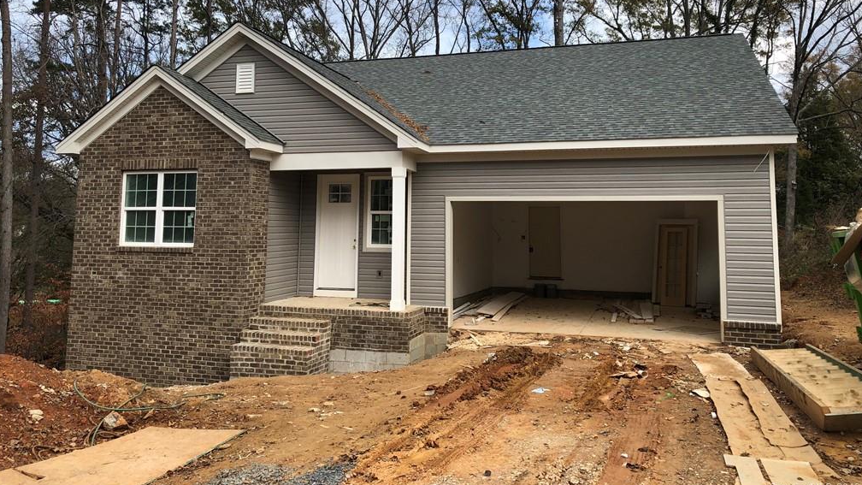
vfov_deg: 37.4
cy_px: 168
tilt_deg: +5.8
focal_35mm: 31
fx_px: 709
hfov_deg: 62.6
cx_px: 429
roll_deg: -0.5
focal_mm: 4
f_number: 1.8
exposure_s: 1/1143
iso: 20
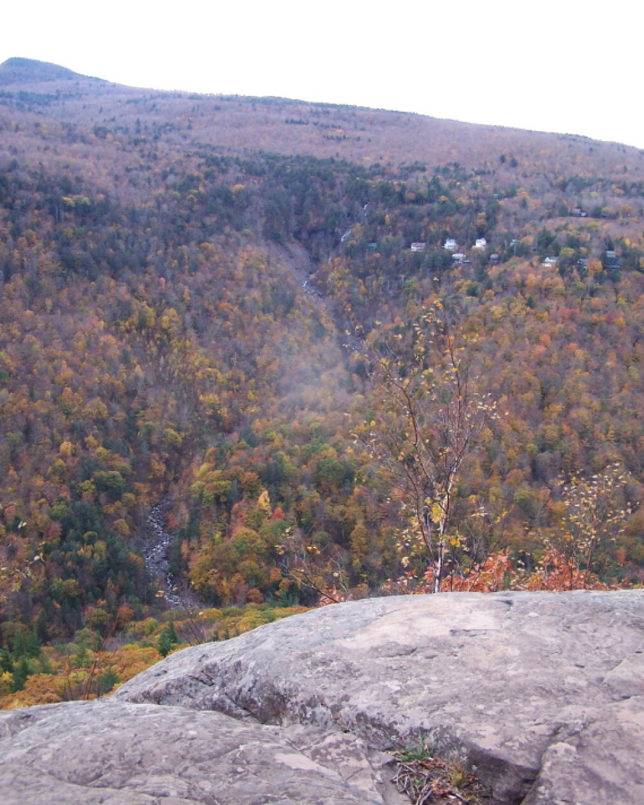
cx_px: 321
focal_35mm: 40
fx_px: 953
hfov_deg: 37.3
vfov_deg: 45.8
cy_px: 392
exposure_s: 1/250
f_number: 2.8
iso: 80
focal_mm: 6.3
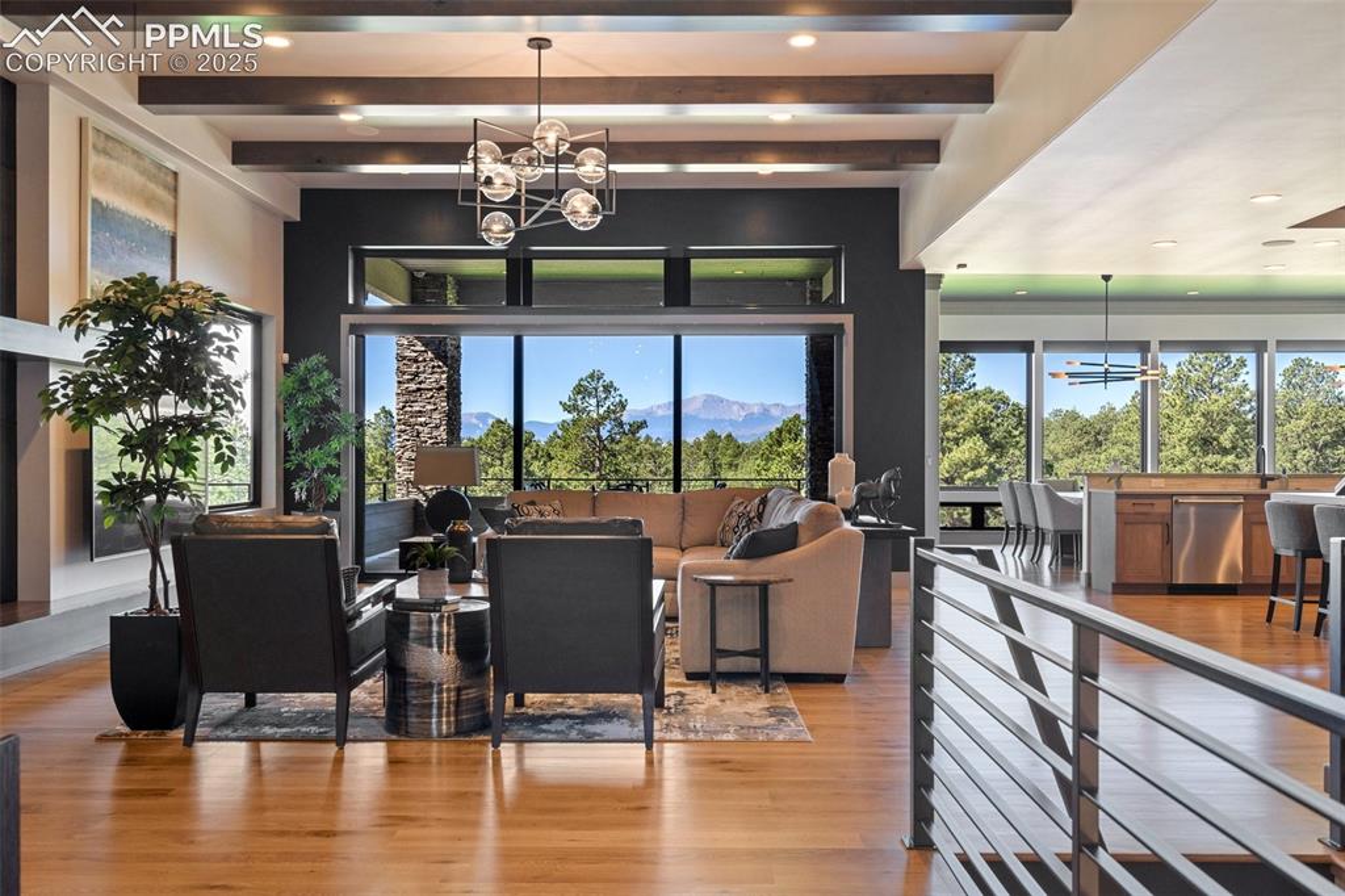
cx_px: 672
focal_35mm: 31
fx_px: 1158
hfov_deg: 60.3
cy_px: 448
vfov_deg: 42.3
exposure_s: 1/20
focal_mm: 31
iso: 1000
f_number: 7.1
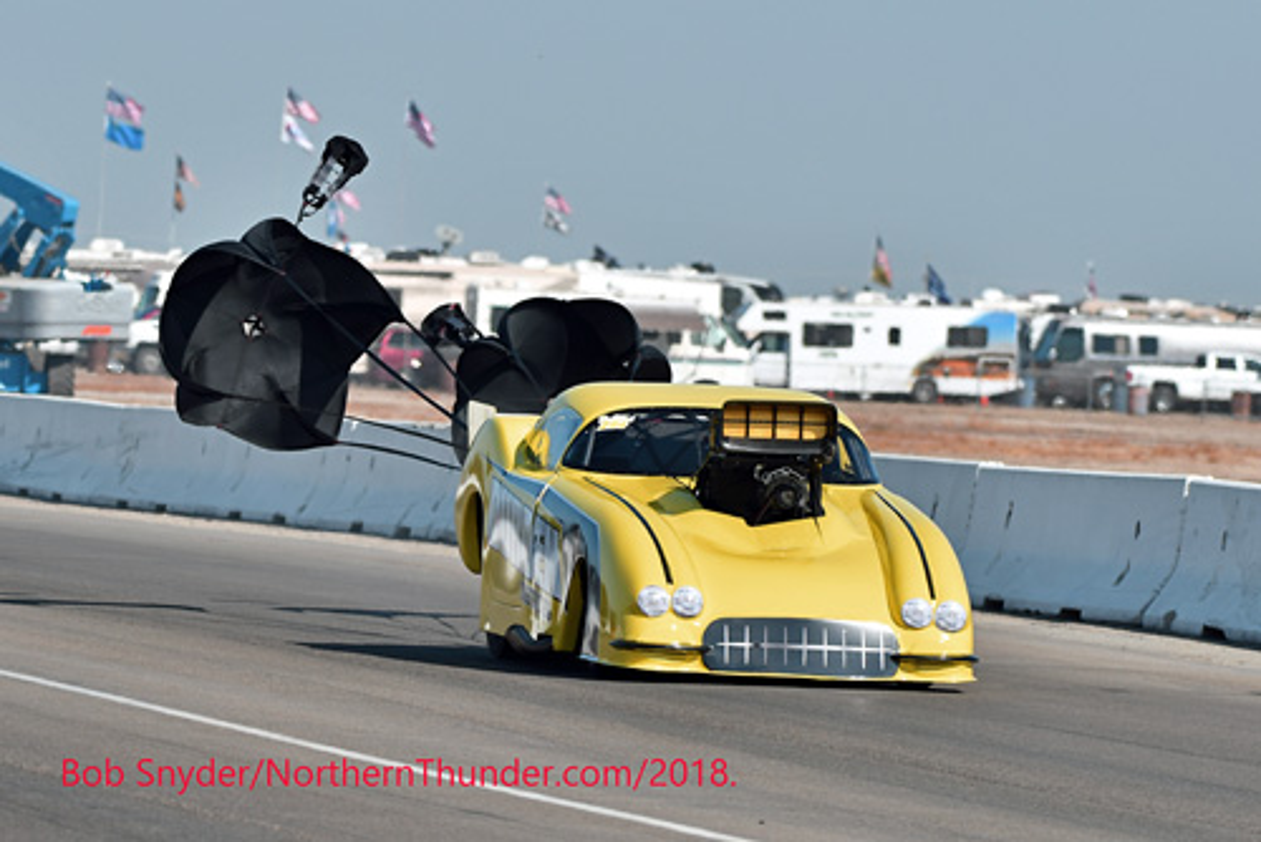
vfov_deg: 4.6
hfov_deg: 6.9
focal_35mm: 300
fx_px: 10514
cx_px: 630
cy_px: 421
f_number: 5.6
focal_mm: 200
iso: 160
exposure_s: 1/1250
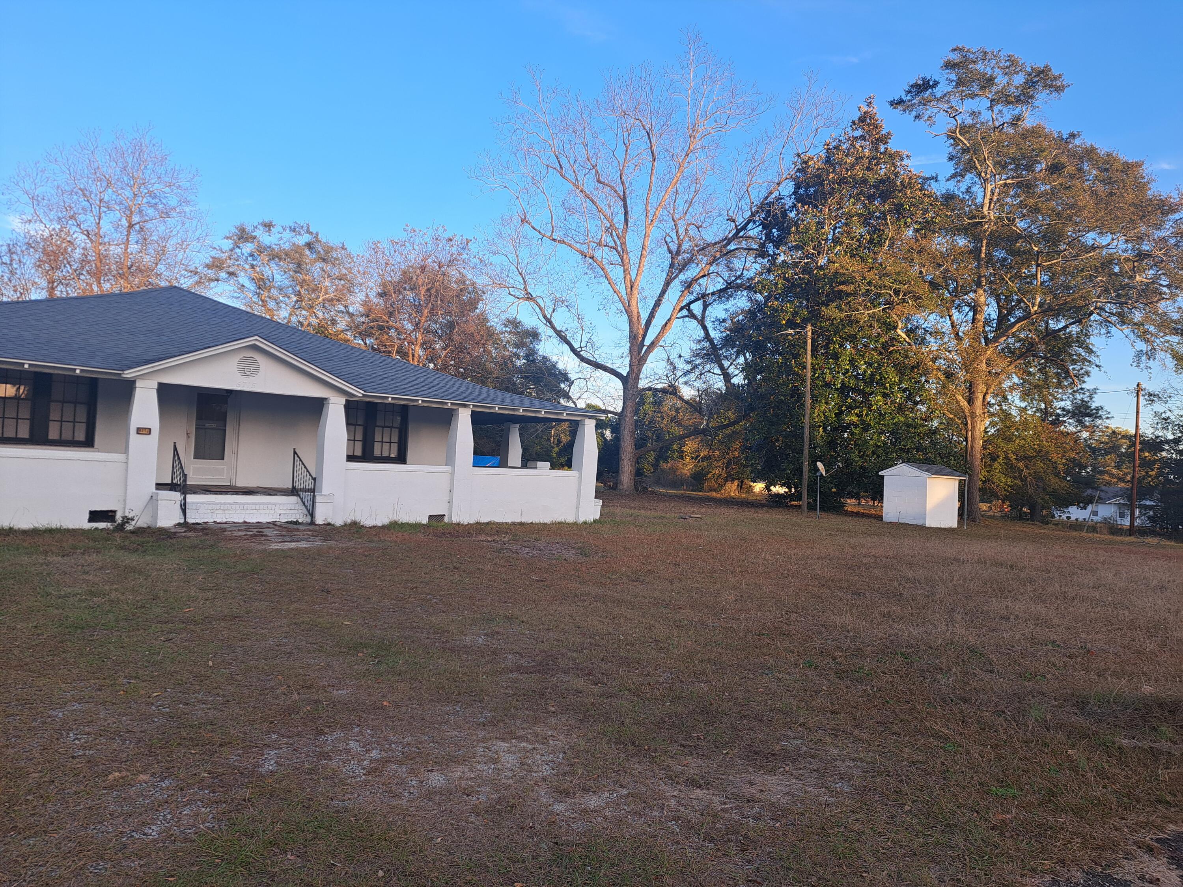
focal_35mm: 24
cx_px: 592
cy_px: 444
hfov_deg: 71.6
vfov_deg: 56.8
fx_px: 820
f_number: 1.8
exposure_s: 1/170
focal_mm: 5.23
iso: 50
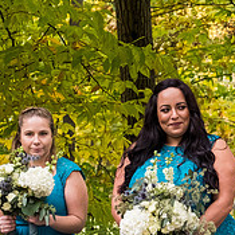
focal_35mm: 279
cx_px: 180
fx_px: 2143
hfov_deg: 6.3
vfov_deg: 6.3
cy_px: 144
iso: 1600
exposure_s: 1/200
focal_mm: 66
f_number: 5.6
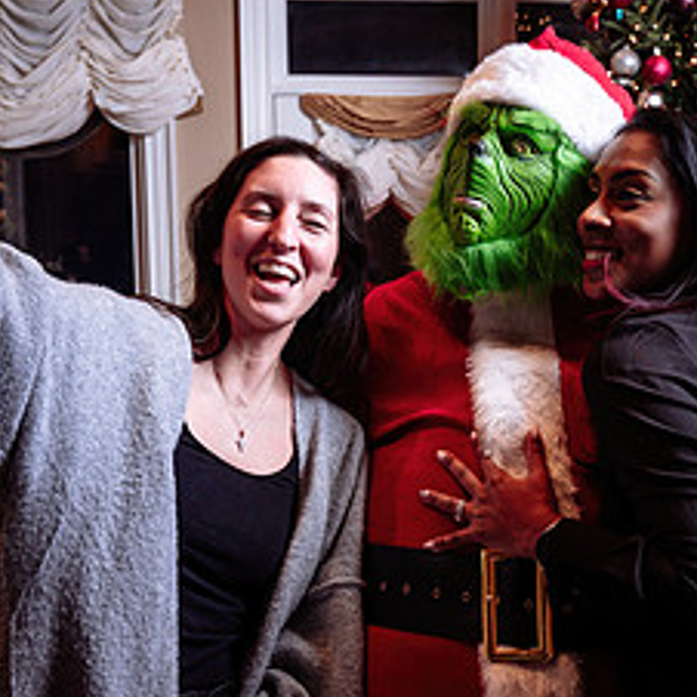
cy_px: 405
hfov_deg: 31.6
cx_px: 403
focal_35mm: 54
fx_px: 1230
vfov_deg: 31.6
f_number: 4.5
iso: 500
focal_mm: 24
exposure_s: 1/200
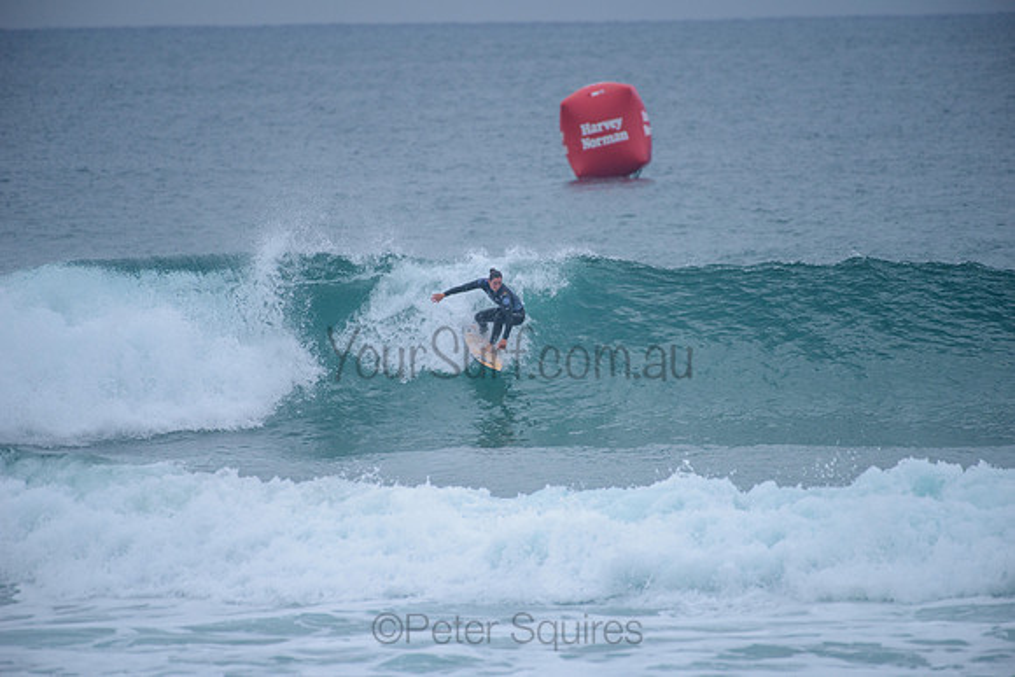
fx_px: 14100
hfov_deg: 4.1
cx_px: 508
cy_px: 338
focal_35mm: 500
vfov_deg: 2.8
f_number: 5.6
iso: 360
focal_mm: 500
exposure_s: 1/2000
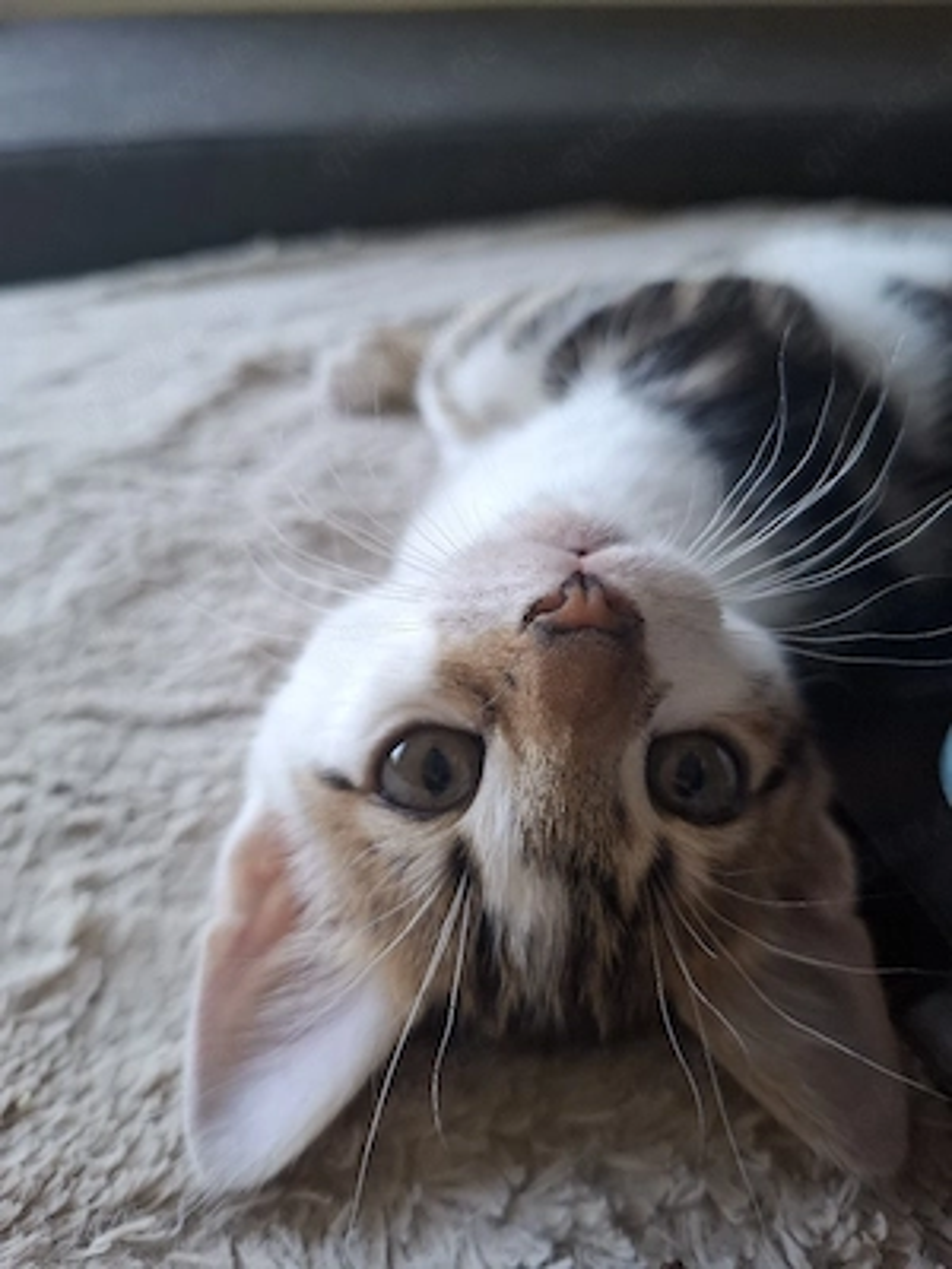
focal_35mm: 23
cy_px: 634
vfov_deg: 73.9
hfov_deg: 58.9
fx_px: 843
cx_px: 476
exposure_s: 1/100
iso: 250
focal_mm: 5.54
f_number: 1.8
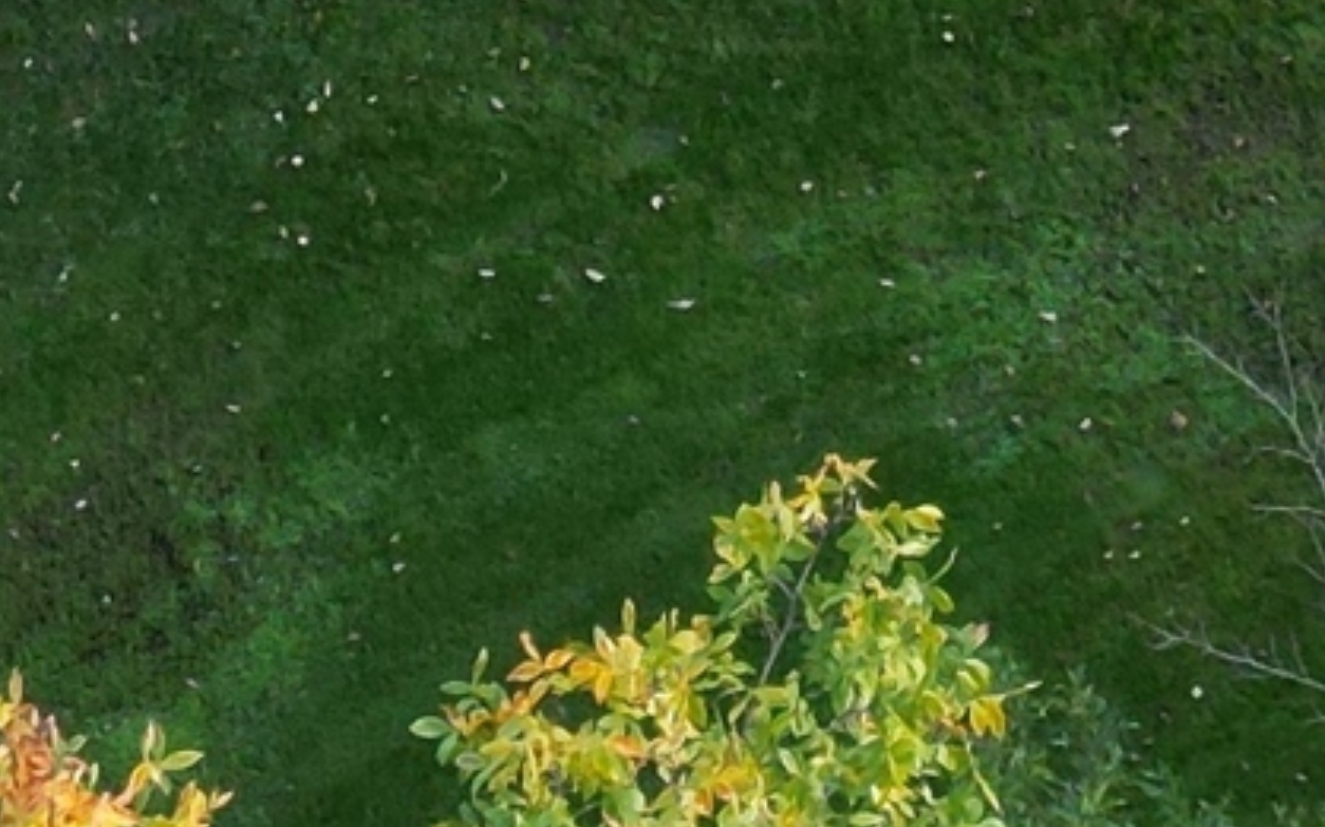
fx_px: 6751
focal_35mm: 187
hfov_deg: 11.2
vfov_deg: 6.5
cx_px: 656
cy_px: -1489
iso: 140
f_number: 1.7
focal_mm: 6.72
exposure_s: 1/640
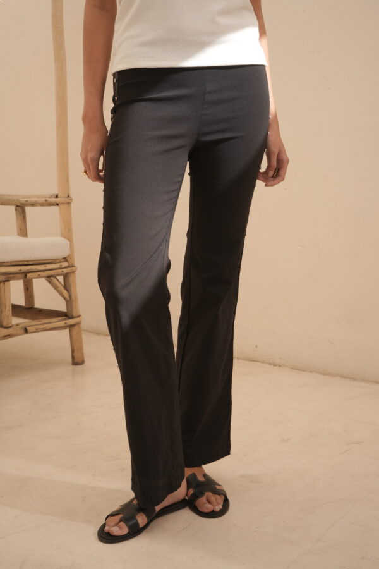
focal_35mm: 50
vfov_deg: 39.6
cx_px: 190
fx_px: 790
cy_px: 284
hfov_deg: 27.0
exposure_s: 1/125
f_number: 9
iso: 125
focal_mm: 50
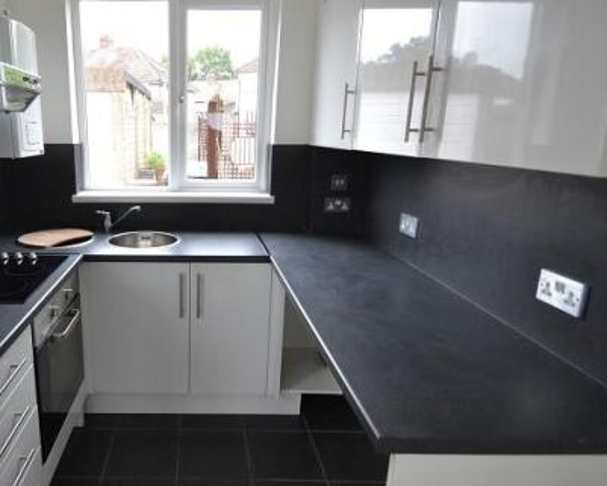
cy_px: 234
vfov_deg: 60.9
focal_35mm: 23
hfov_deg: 71.1
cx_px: 218
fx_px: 413
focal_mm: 10
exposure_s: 1/60
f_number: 3.5
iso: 560
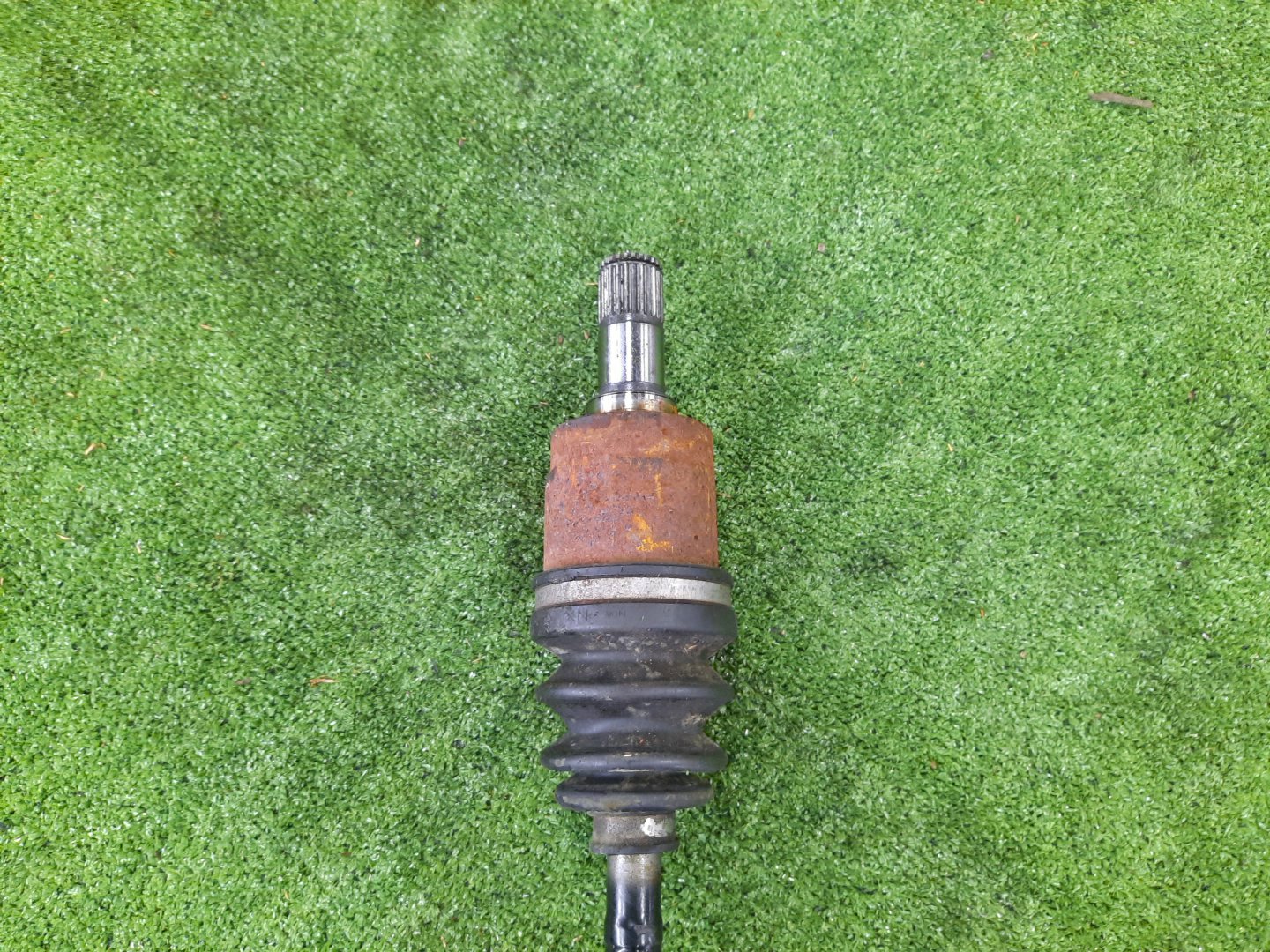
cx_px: 635
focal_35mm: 25
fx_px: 917
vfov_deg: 54.9
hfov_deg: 69.4
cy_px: 476
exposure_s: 1/25
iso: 330
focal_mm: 4.6
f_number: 2
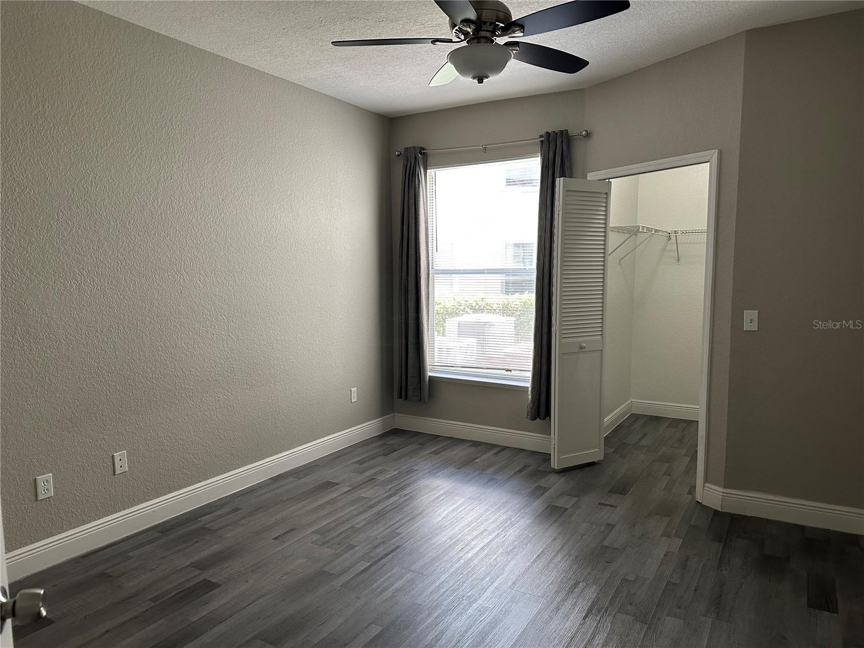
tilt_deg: -4.9
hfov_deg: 71.6
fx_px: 599
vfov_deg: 56.8
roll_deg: +0.9
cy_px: 324
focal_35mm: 24
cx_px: 432
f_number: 1.78
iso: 250
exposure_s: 1/108
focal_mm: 6.86
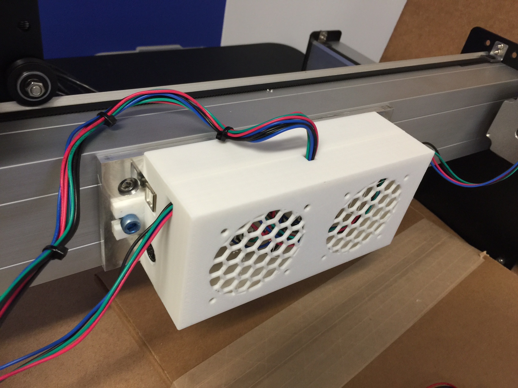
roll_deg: -14.0
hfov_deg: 61.7
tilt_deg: -38.1
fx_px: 434
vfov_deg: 48.2
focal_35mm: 29
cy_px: 194
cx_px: 259
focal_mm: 4.15
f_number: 2.2
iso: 64
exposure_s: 1/15
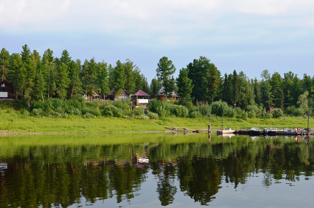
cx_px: 157
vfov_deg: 28.0
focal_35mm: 48
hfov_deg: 41.2
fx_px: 418
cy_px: 104
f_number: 9
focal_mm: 32
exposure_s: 1/125
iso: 100
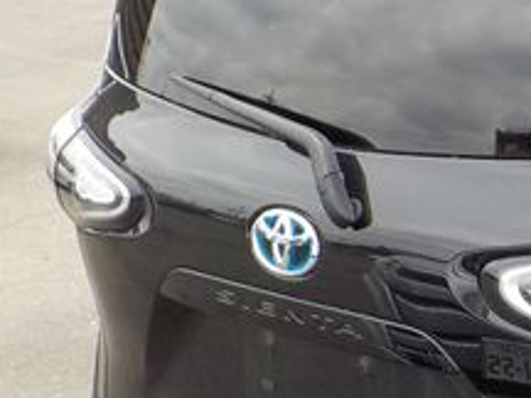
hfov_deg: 19.9
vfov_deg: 16.6
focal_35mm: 89
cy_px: 265
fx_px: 1365
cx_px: 718
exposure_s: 1/400
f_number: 3.3
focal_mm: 4.1
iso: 125
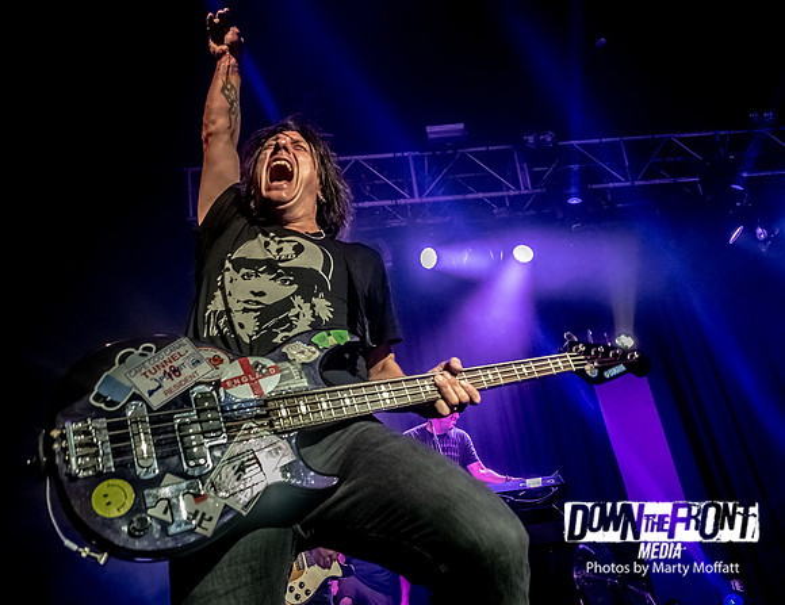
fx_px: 618
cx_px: 404
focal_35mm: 27
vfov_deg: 52.1
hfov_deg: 64.8
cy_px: 334
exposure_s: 1/200
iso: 1600
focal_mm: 12
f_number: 4
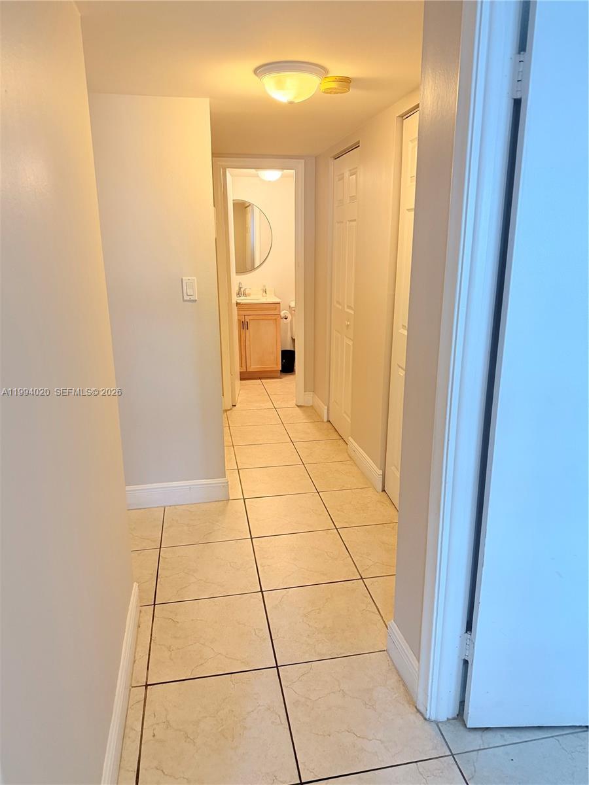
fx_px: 544
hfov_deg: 56.8
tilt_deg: -14.8
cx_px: 294
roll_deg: +0.9
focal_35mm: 24
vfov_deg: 71.6
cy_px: 392
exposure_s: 1/120
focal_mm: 6.76
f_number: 1.78
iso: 320
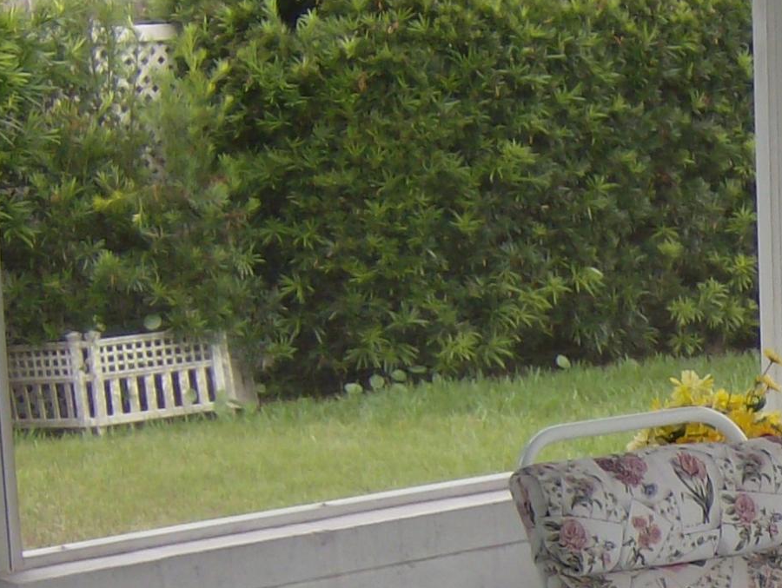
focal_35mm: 120
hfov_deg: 15.2
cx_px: 1160
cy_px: 624
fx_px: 2714
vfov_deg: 12.2
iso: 100
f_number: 2.8
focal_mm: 6
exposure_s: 1/127
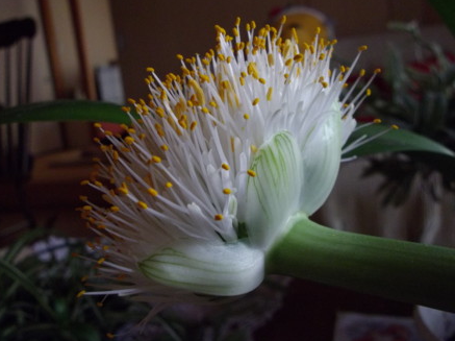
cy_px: 170
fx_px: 433
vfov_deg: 42.9
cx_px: 223
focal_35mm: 33
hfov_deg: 55.4
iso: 455
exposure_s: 1/50
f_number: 3.5
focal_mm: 5.8
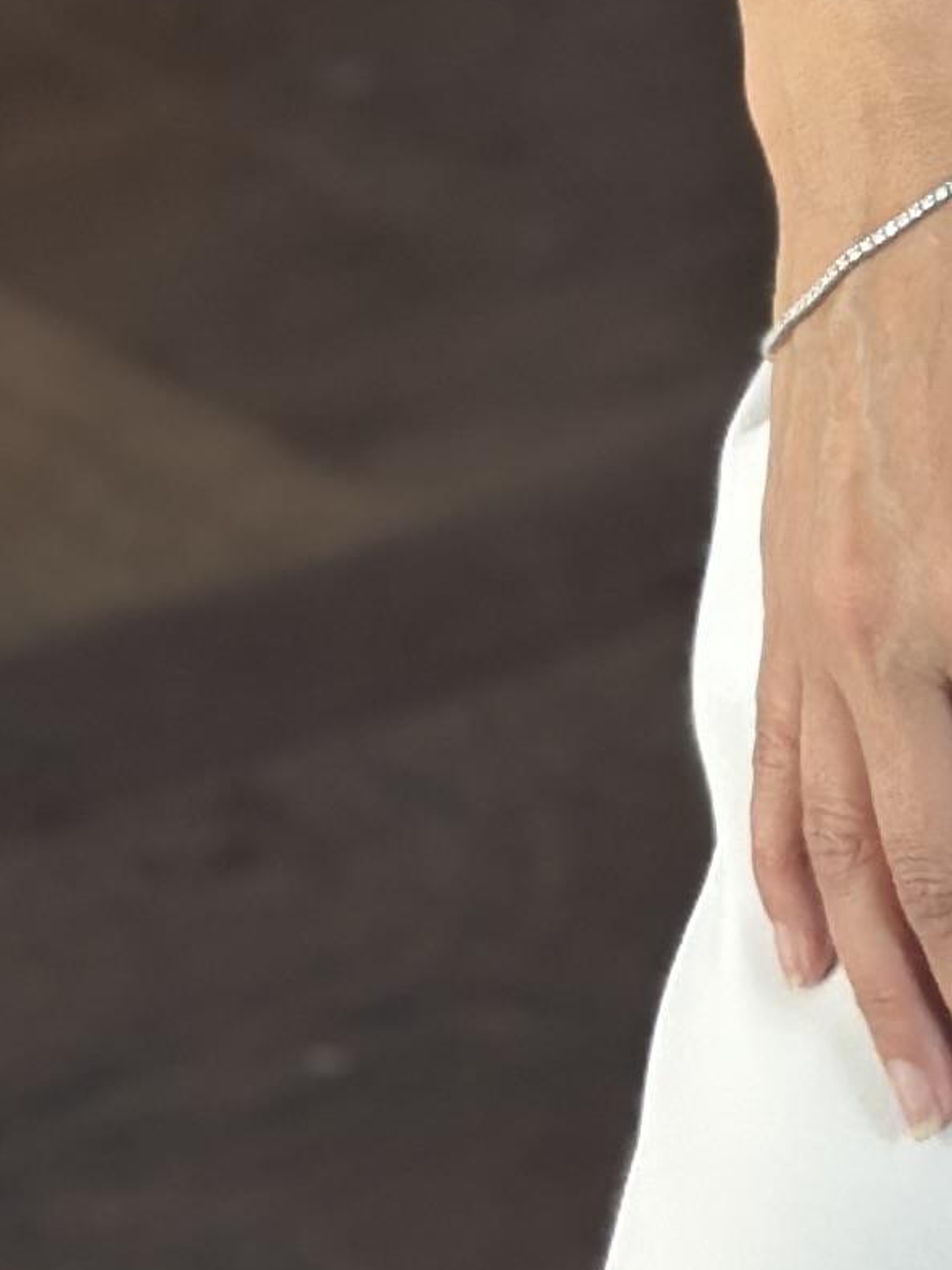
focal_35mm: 246
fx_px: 9023
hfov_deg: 5.9
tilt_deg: -19.6
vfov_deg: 7.5
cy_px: -1832
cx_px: 1844
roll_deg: +3.7
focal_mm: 6.86
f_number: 1.78
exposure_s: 1/80
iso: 125
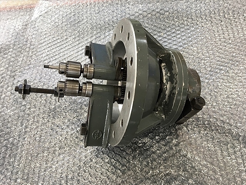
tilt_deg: -62.4
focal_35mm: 29
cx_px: 123
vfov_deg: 48.2
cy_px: 92
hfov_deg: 61.7
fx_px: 206
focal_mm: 4.15
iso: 50
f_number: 2.2
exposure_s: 1/30
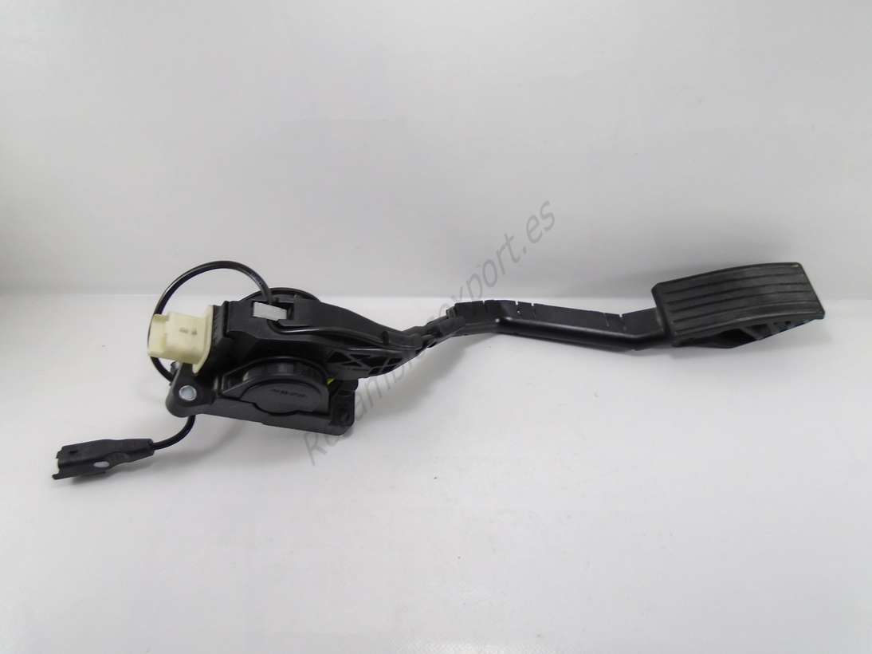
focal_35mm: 26
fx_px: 655
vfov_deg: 53.0
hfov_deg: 67.3
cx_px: 436
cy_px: 327
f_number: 3.2
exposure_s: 1/30
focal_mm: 4.6
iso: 160
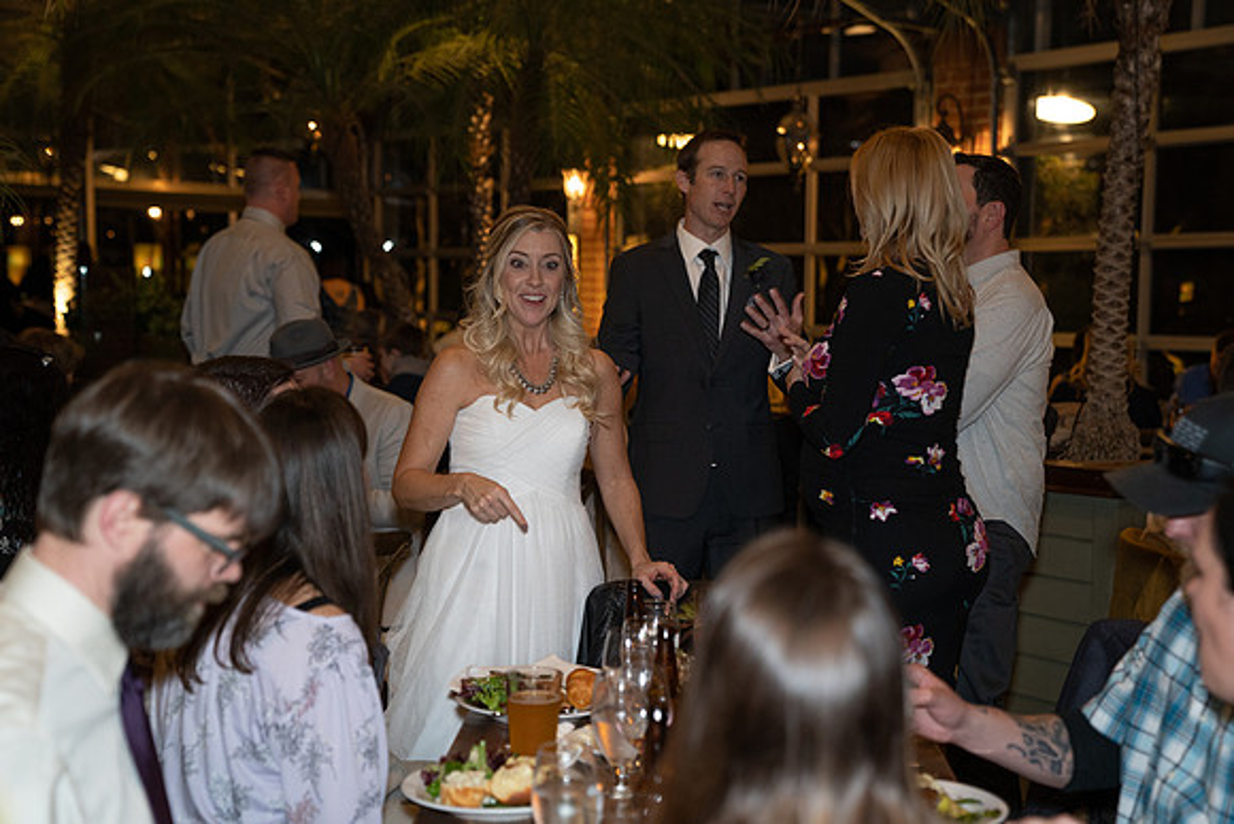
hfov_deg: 36.9
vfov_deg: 25.1
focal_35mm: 54
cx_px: 617
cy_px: 412
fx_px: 1851
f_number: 2.8
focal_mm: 54
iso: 2000
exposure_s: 1/125
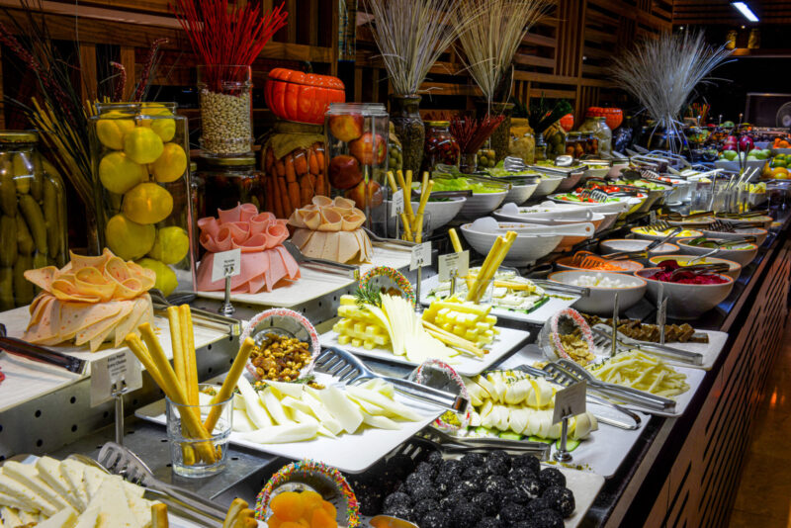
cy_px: 264
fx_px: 923
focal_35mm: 42
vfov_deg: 31.9
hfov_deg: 46.4
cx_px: 396
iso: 320
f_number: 22
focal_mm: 42
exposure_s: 1/3
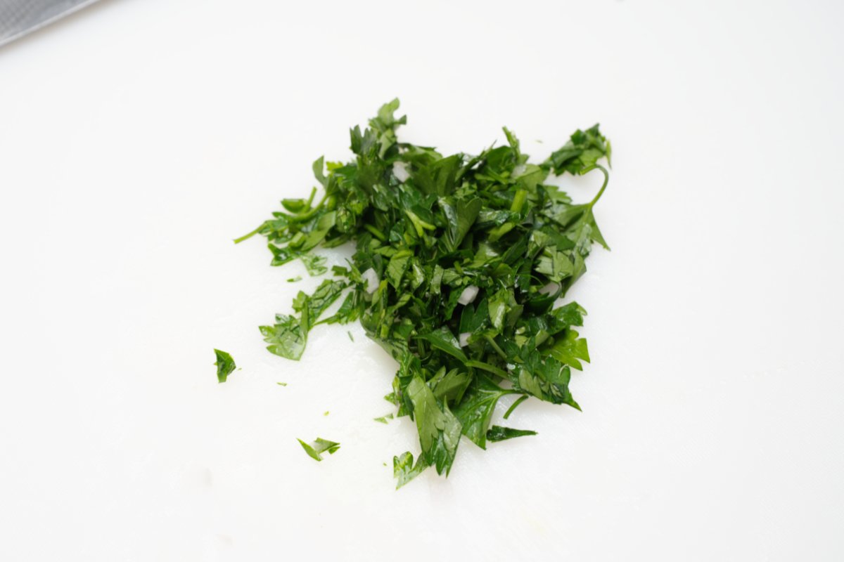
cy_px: 281
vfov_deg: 19.5
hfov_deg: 28.8
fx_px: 1641
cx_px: 422
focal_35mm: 70
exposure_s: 1/125
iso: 100
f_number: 8
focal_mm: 70
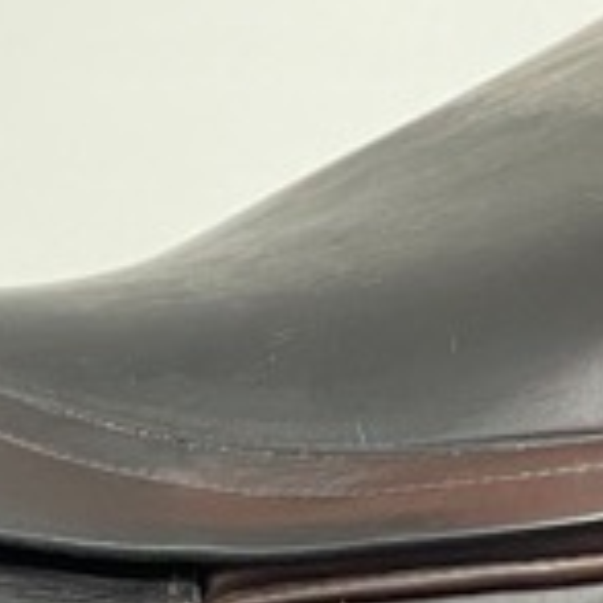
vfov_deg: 11.5
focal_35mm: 141
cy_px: 1081
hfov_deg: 11.9
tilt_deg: -15.7
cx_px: -267
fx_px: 2779
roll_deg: -3.8
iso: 640
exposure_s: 1/38
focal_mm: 4.2
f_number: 1.6
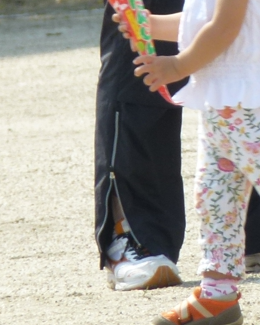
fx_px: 14114
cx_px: 395
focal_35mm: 1467
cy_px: -82
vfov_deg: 1.3
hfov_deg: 1.1
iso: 100
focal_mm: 68.8
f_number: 5.9
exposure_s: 1/250
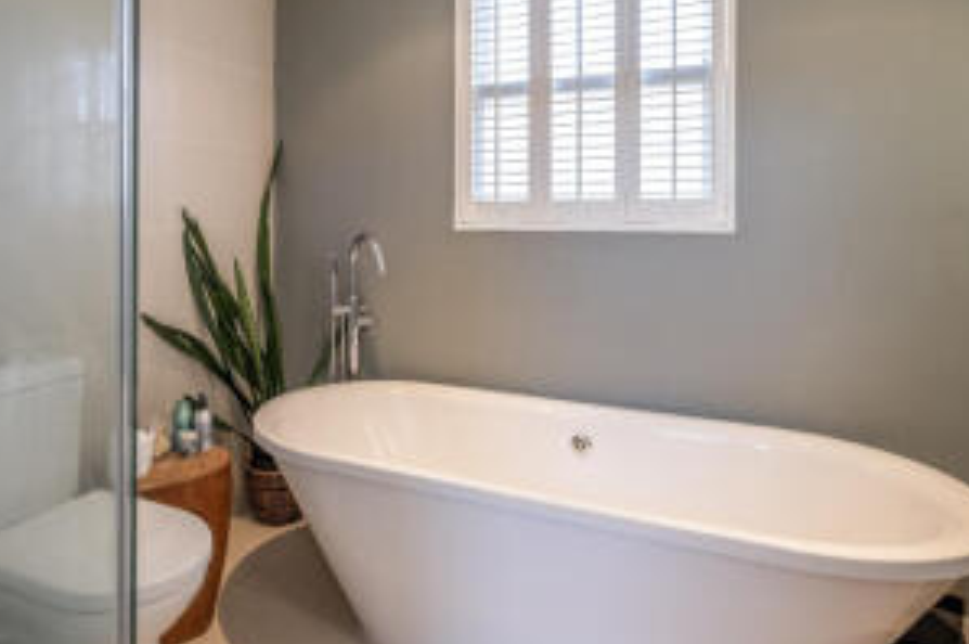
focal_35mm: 24
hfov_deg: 72.9
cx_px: 384
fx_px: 645
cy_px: 213
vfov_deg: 52.0
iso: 250
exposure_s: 1/15
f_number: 7.1
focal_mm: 10
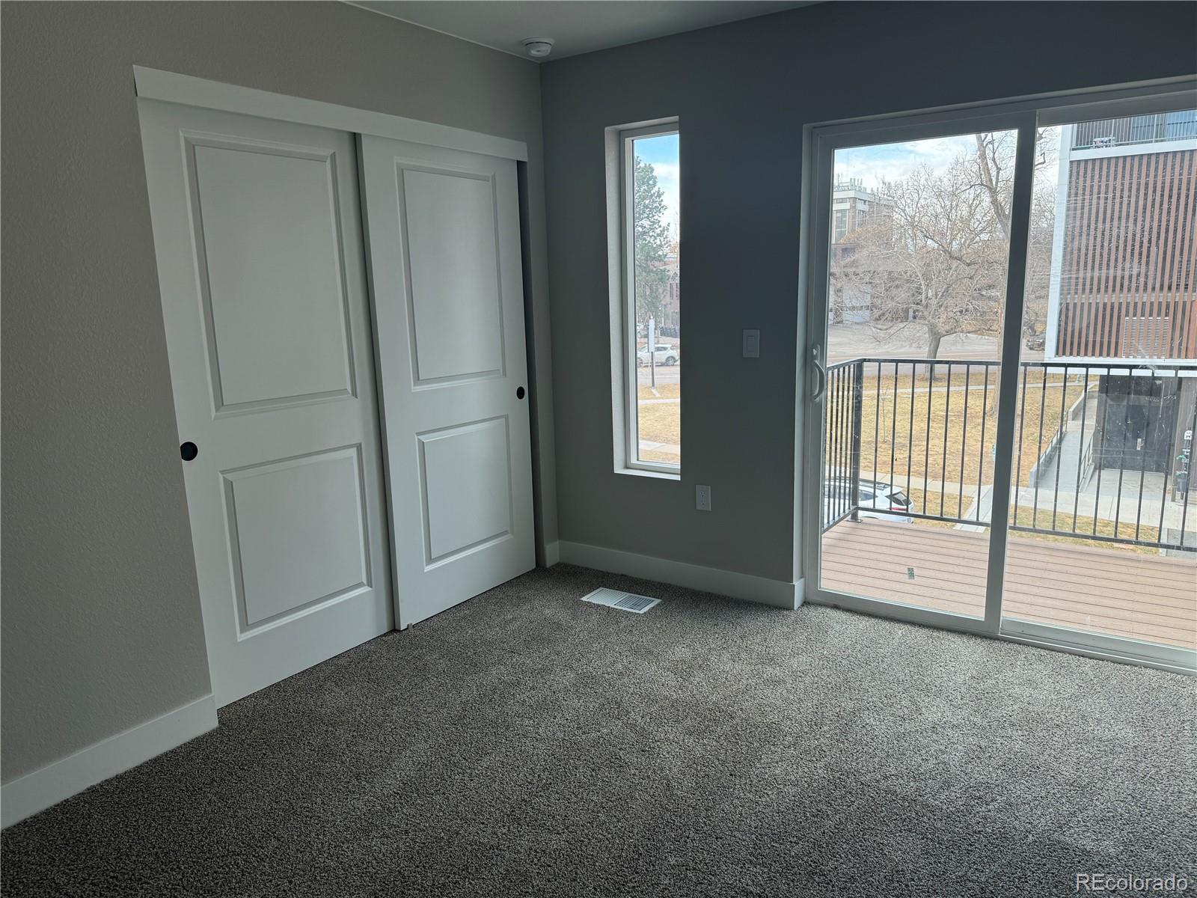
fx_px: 830
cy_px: 449
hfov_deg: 71.6
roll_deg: +1.3
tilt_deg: -11.1
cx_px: 598
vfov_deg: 56.8
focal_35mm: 24
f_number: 1.78
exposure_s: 1/251
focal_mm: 6.76
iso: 64
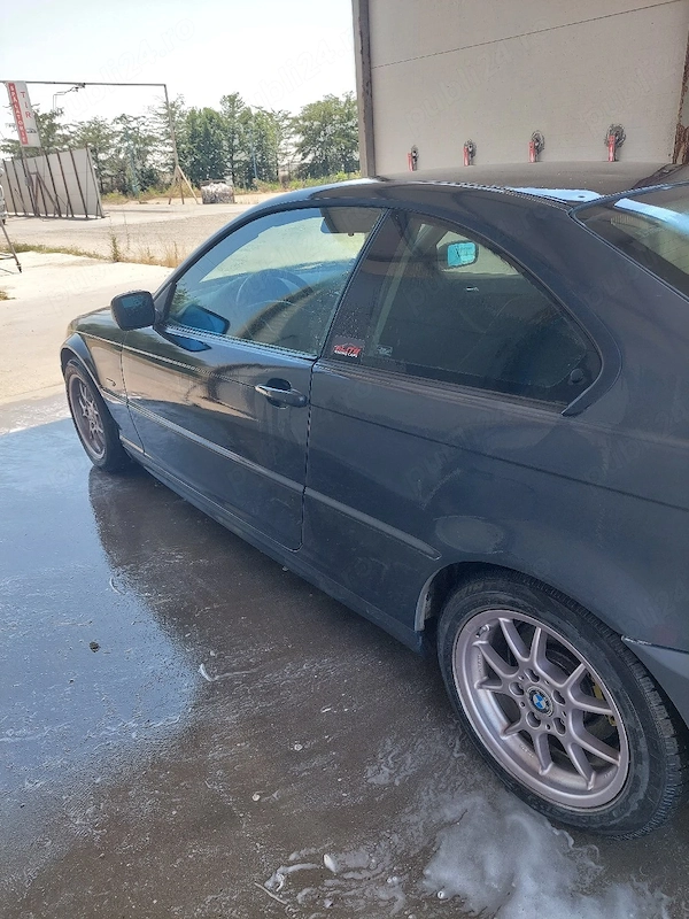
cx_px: 344
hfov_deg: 56.8
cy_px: 460
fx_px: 637
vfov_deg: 71.6
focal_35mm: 24
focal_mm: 5.23
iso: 40
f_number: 1.8
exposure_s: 1/256
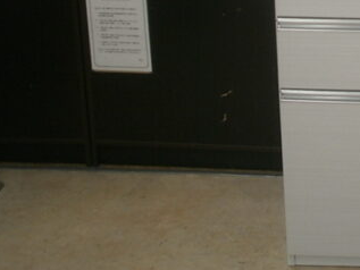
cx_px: 432
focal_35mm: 84
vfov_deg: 16.3
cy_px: -110
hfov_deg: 21.6
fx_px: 874
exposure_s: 1/40
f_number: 2.6
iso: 100
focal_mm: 4.65
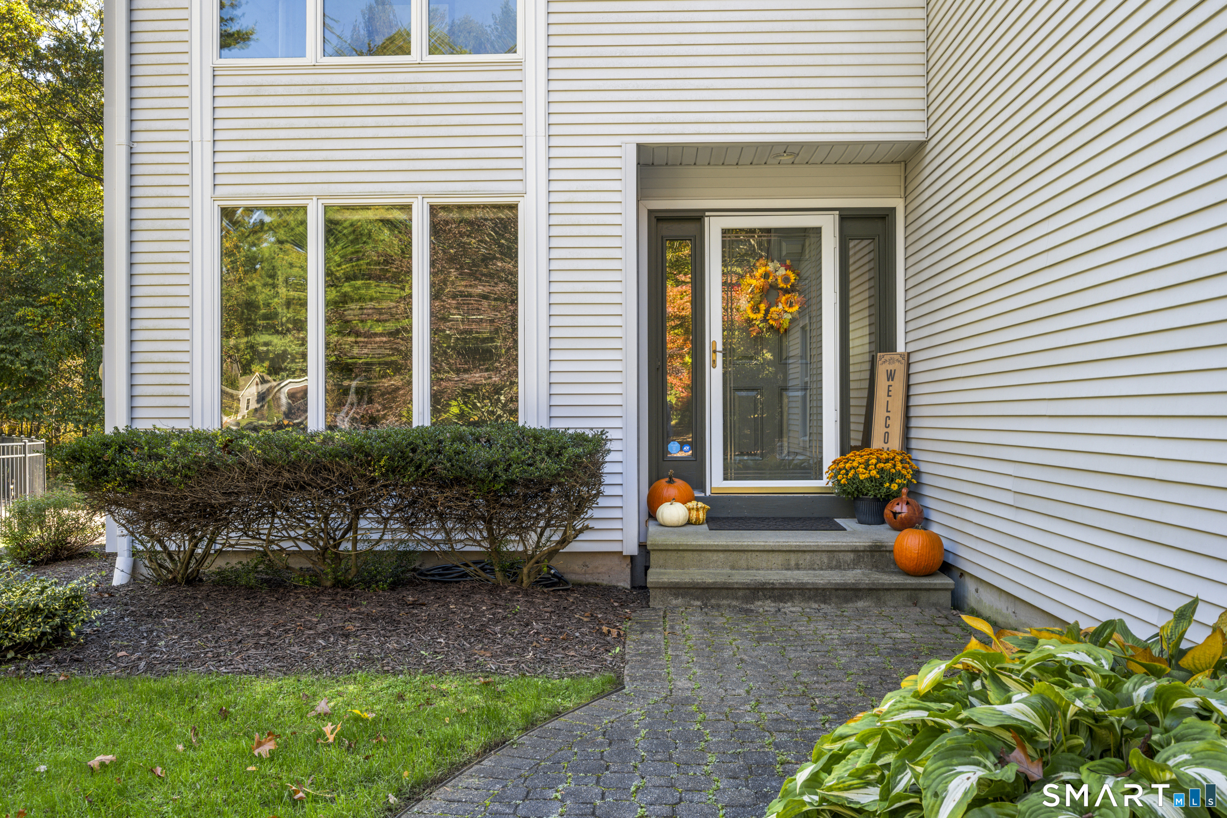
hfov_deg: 66.4
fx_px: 937
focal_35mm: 28
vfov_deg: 47.1
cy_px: 409
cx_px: 614
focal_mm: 27.5
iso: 400
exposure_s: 1/13
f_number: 9
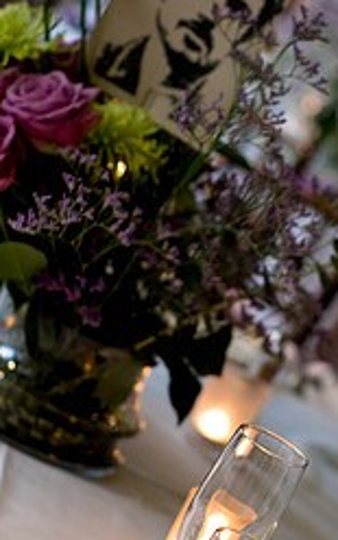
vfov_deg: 15.0
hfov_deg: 9.4
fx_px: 2049
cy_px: 316
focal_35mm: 139
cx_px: 274
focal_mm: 50
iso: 400
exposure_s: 1/25
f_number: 2.5
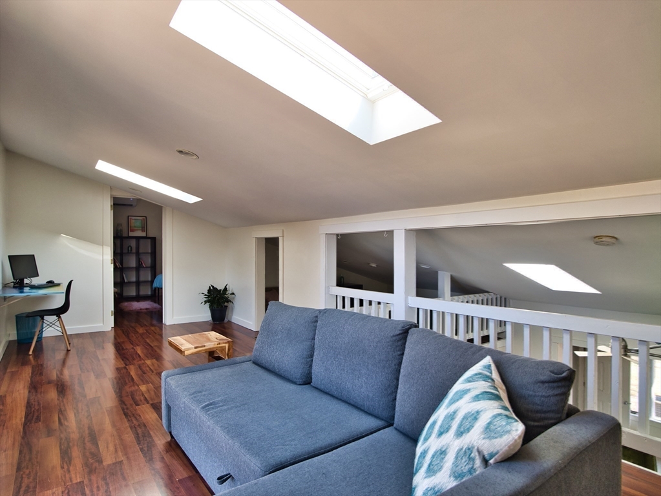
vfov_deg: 66.0
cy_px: 248
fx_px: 382
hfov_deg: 81.7
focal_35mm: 20
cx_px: 330
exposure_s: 1/125
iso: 100
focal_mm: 10
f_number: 2
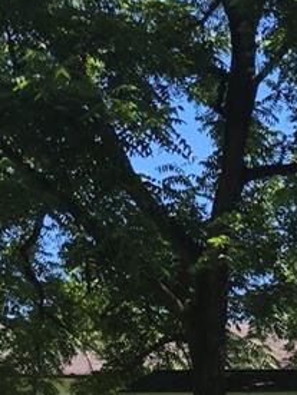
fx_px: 1464
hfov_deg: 9.6
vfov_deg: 14.0
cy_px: 673
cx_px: 815
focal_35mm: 128
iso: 25
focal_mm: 5.4
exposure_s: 1/934
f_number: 1.8
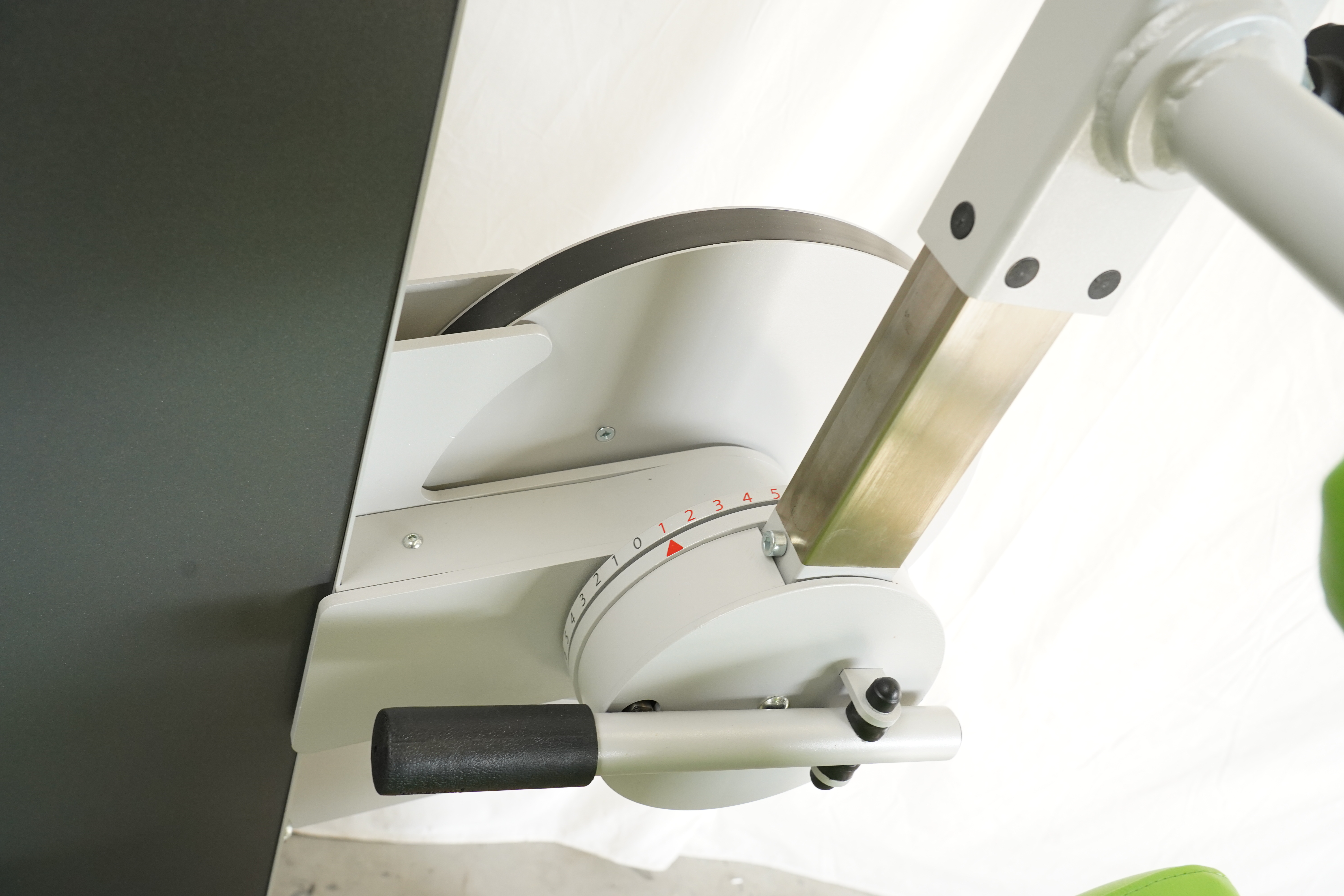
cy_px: 448
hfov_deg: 60.3
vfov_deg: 42.3
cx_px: 672
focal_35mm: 31
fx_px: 1157
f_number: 7.1
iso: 2000
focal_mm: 31
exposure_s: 1/100
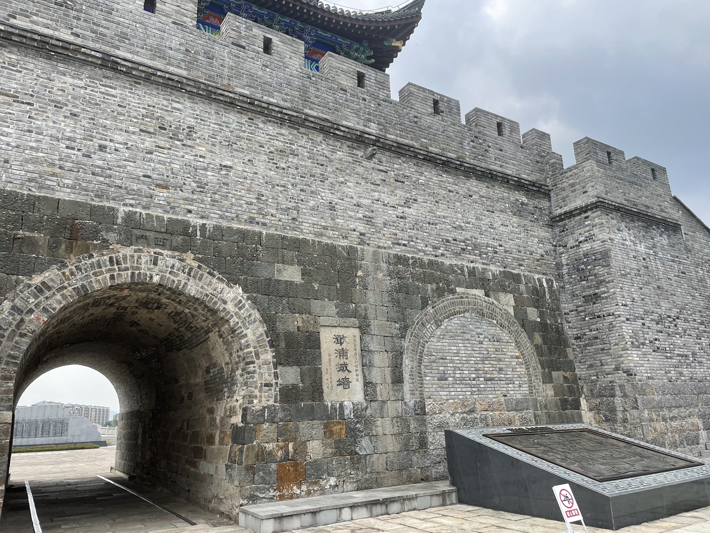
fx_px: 533
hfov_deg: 67.3
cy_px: 266
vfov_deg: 53.1
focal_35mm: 26
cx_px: 355
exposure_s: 1/1473
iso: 32
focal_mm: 4.2
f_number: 1.6
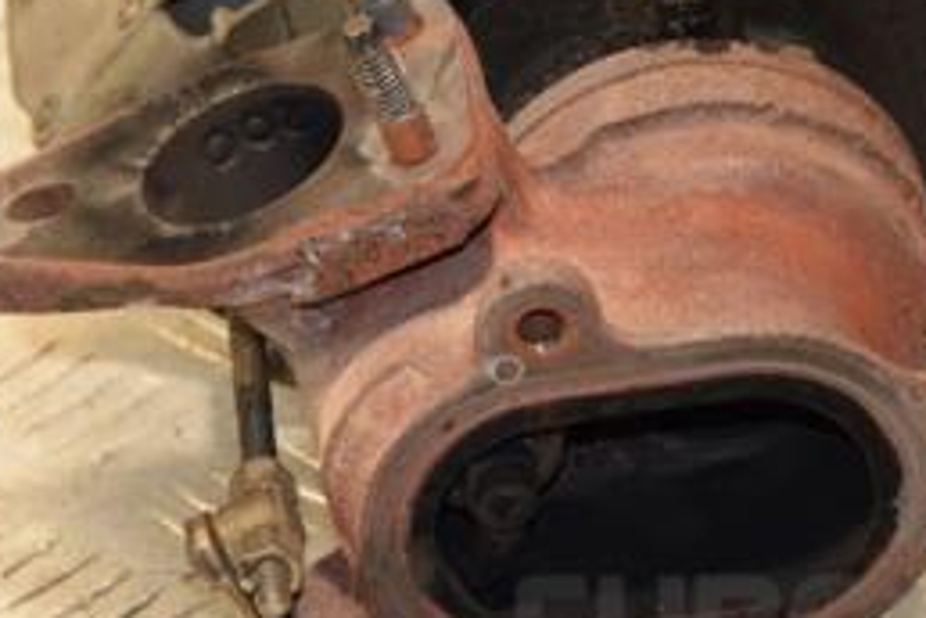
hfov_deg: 7.4
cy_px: 151
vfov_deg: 4.9
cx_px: 449
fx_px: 7176
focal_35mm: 279
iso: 800
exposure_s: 1/125
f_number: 5.3
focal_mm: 80
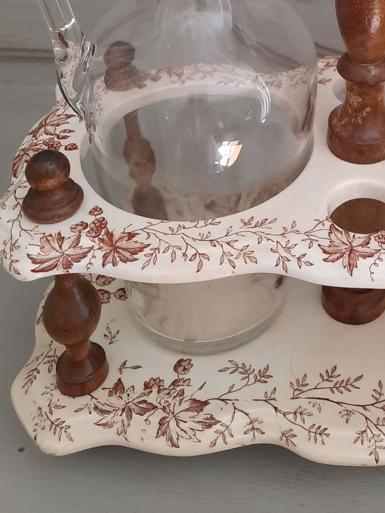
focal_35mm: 56
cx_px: 368
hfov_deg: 25.1
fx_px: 831
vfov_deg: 30.9
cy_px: -40
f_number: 2
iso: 125
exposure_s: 1/50
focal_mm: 4.6
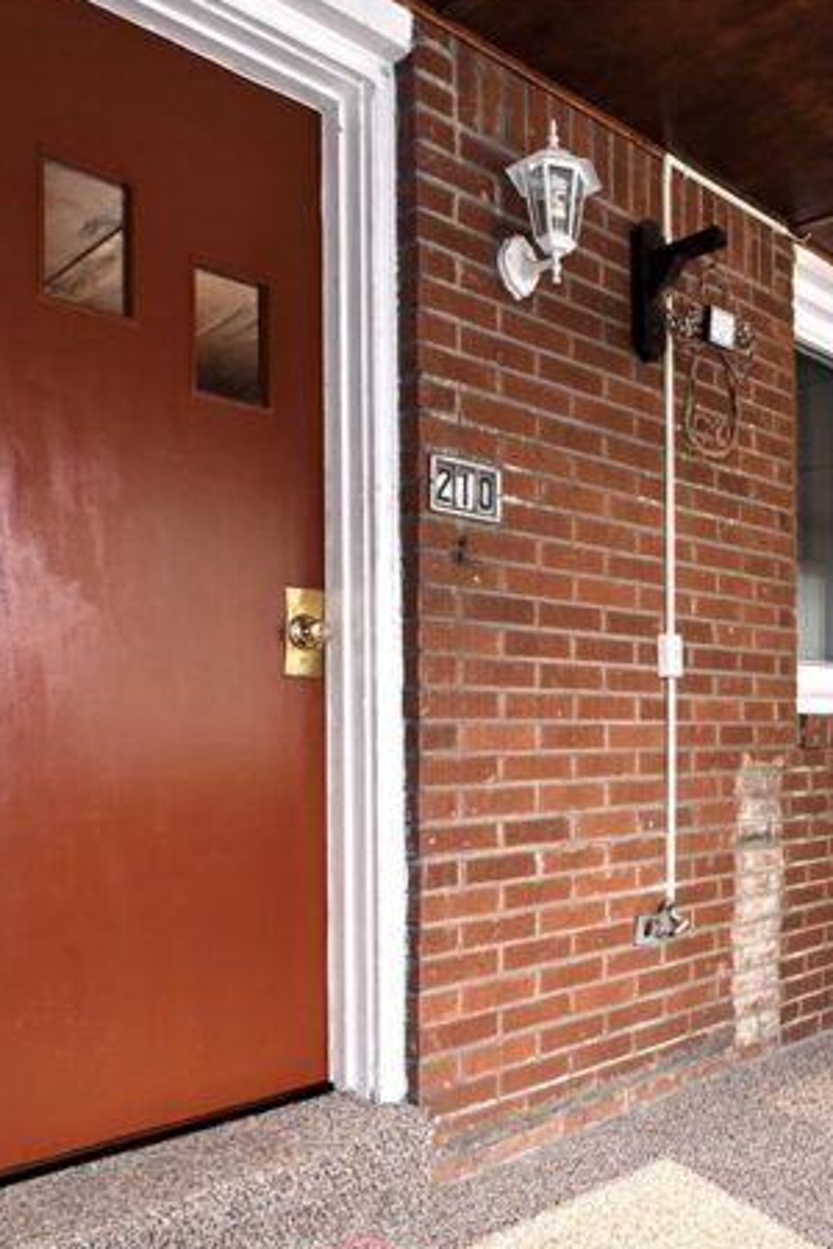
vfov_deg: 58.4
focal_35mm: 32
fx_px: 1111
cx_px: 744
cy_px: 723
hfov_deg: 38.4
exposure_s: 1/80
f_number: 4.5
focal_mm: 12
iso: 200
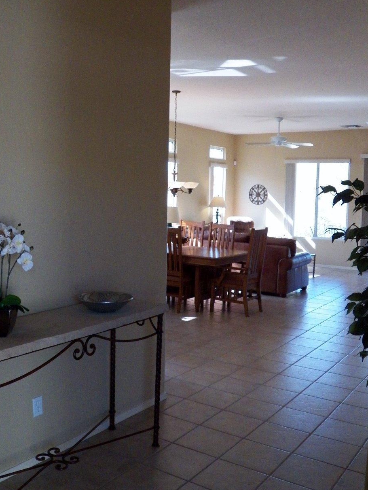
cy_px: 242
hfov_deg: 38.5
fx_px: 524
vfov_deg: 50.1
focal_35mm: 37
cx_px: 142
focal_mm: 4.9
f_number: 2.8
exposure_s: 1/500
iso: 500
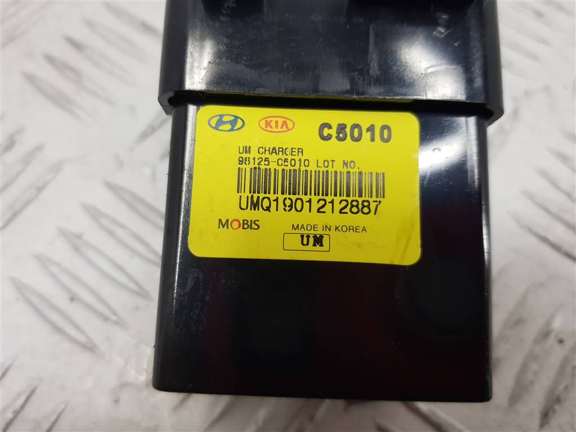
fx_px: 433
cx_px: 288
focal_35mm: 26
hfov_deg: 67.3
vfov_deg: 53.1
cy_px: 216
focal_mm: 4.2
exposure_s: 1/100
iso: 100
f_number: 1.7
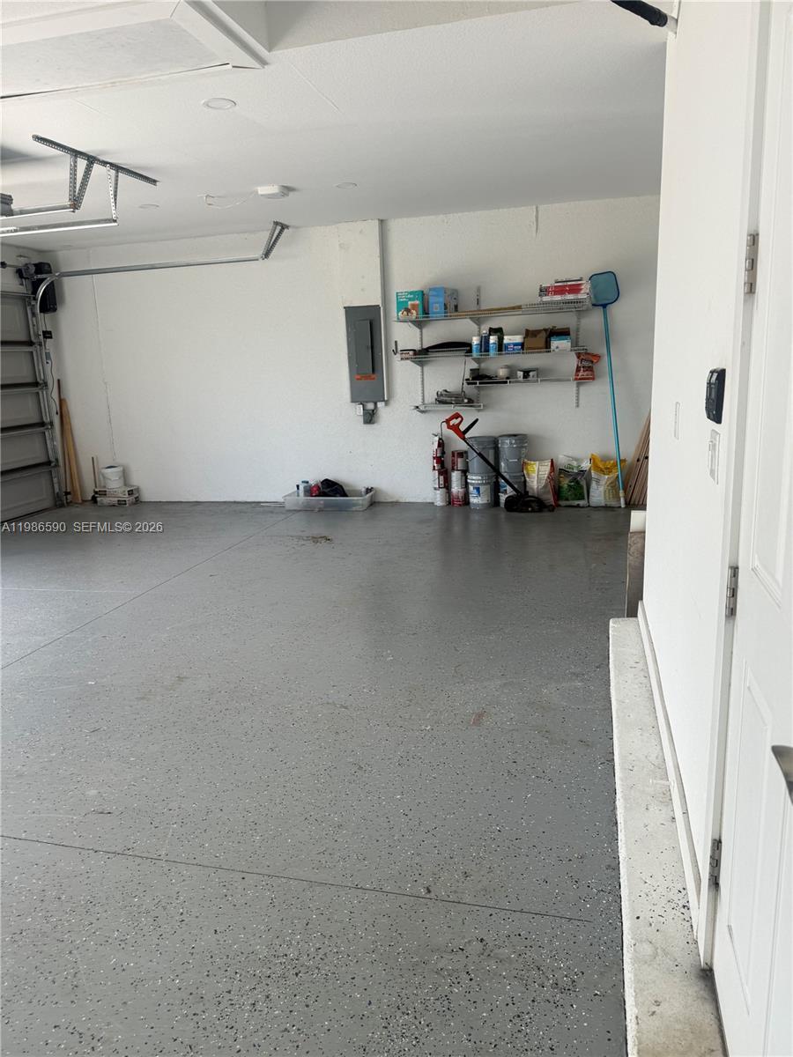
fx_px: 733
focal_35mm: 24
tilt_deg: -13.5
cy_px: 528
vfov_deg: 71.6
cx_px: 396
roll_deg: +1.7
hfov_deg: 56.8
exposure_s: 1/796
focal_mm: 6.76
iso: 80
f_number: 1.78
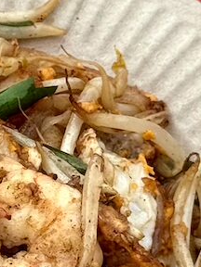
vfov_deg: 7.4
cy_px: 103
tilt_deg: -60.6
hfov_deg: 5.6
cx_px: 46
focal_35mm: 267
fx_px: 2067
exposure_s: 1/168
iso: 50
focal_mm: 6.76
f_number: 1.78
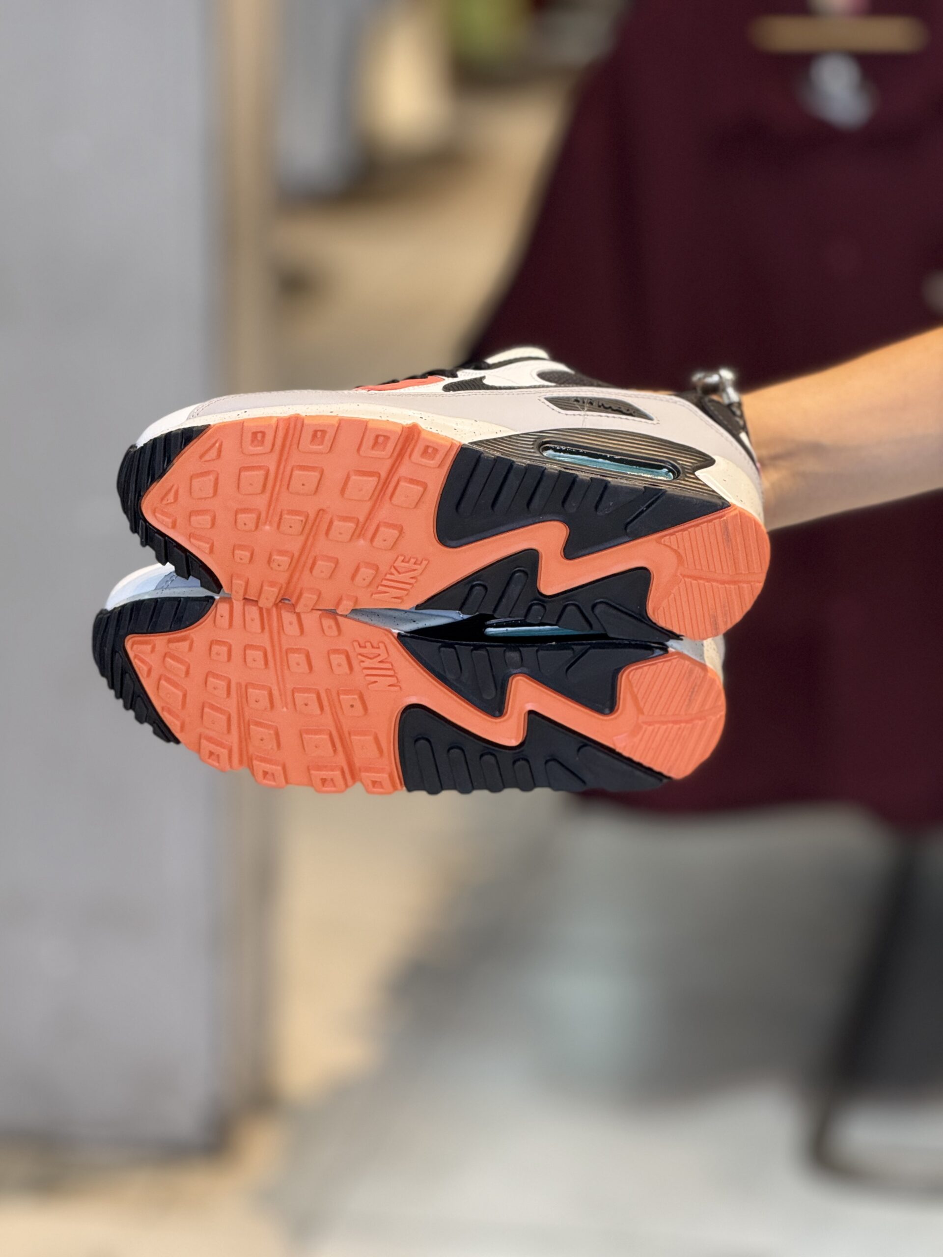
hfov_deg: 12.3
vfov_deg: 16.4
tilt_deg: -14.0
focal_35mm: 120
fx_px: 4359
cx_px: 472
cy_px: 628
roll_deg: -1.2
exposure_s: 1/100
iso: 160
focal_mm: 15.66
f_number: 2.8
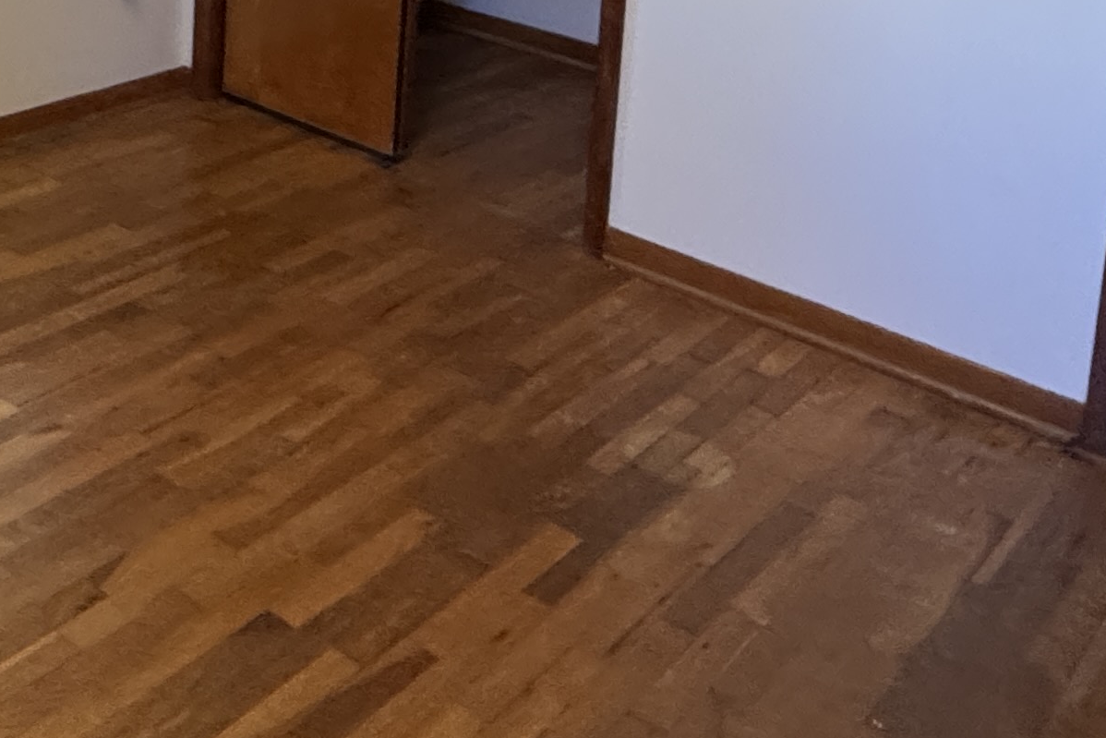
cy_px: -209
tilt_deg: -9.2
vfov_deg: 24.3
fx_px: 1505
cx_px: 315
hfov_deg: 39.5
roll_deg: -3.2
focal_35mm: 49
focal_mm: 2.22
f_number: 2.2
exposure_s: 1/60
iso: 500
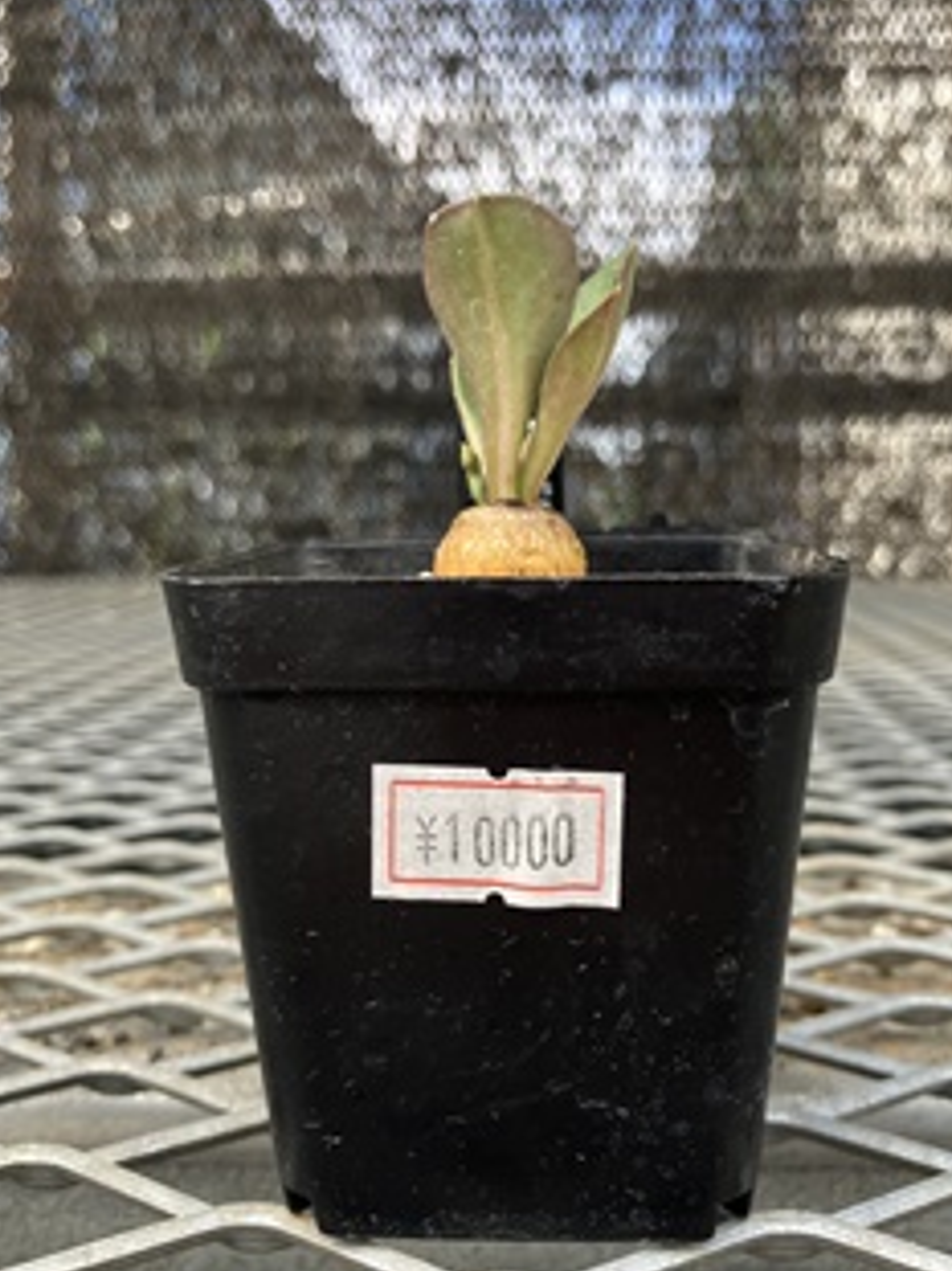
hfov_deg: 39.6
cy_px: 650
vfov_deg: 51.4
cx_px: 531
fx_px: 1321
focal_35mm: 36
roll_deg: +0.6
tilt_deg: -5.1
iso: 50
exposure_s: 1/121
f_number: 1.8
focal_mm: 3.99
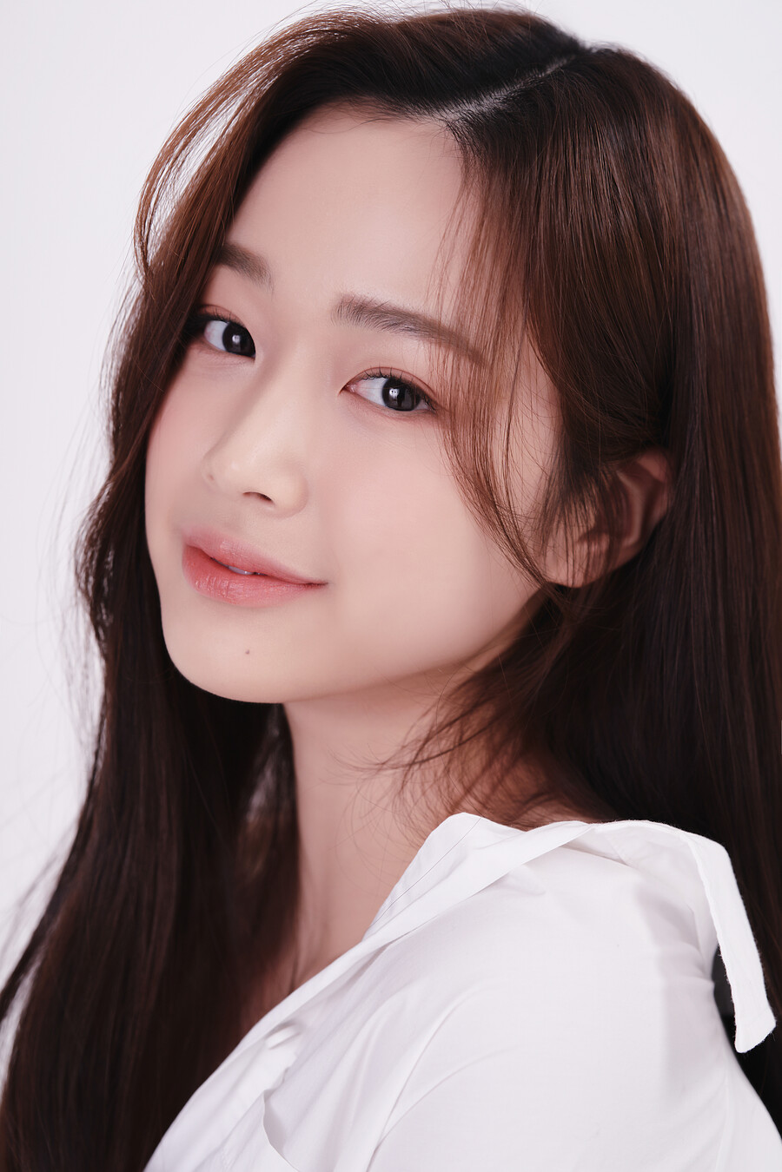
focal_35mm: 85
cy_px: 586
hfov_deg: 16.1
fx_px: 2769
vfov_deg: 23.9
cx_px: 391
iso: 400
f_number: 4.5
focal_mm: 85
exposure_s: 1/160
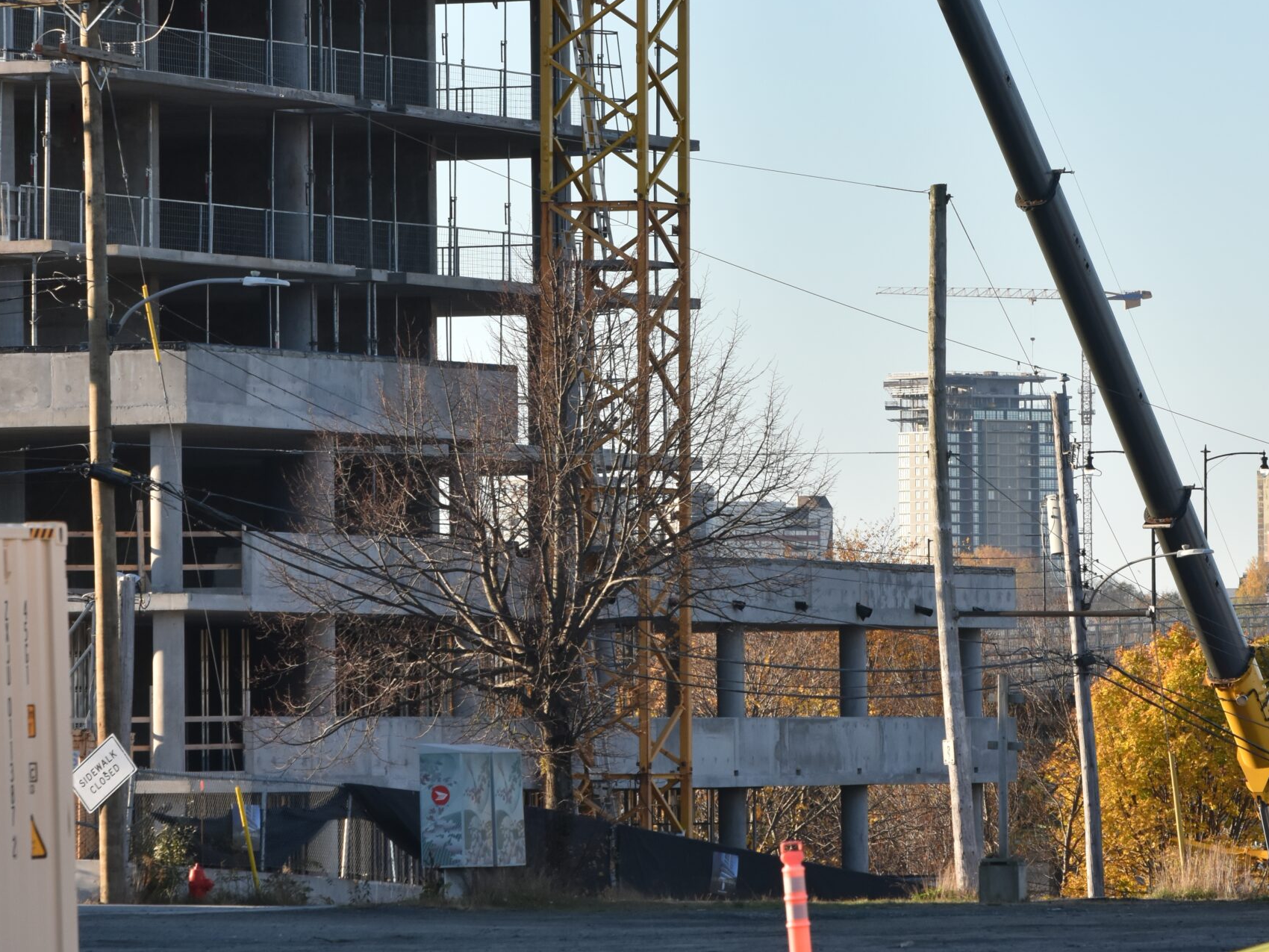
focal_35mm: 304
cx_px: 633
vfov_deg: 4.9
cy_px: 331
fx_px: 11144
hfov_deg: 6.5
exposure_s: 1/500
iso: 500
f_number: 8
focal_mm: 140
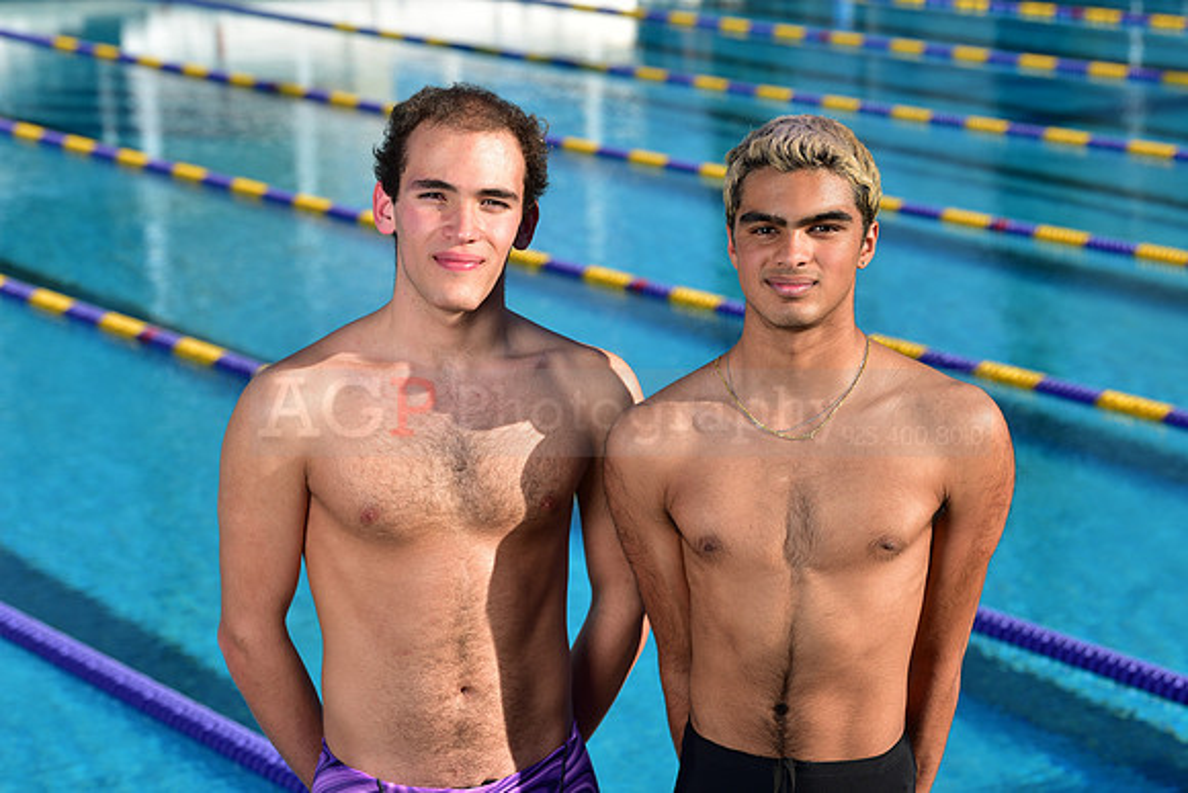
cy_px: 396
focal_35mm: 102
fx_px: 3367
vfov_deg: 13.4
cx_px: 594
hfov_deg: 20.0
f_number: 6.3
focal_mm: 102
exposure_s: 1/250
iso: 64
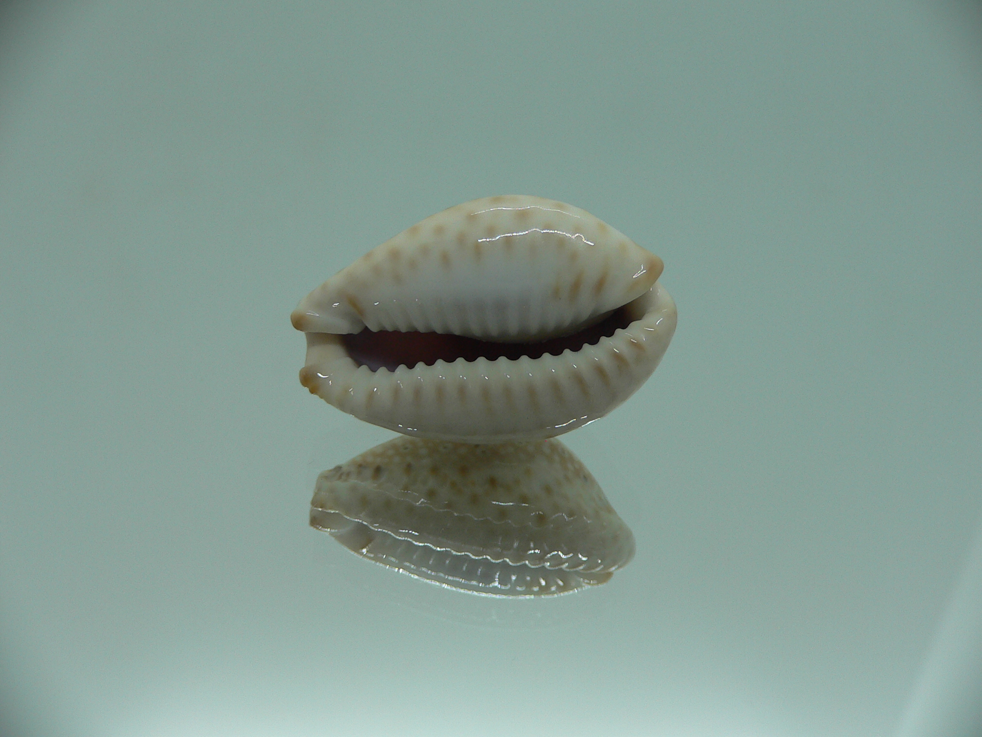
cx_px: 491
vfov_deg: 40.7
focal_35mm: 35
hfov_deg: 52.6
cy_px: 368
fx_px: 993
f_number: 2.8
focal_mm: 4.6
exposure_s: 1/60
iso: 80
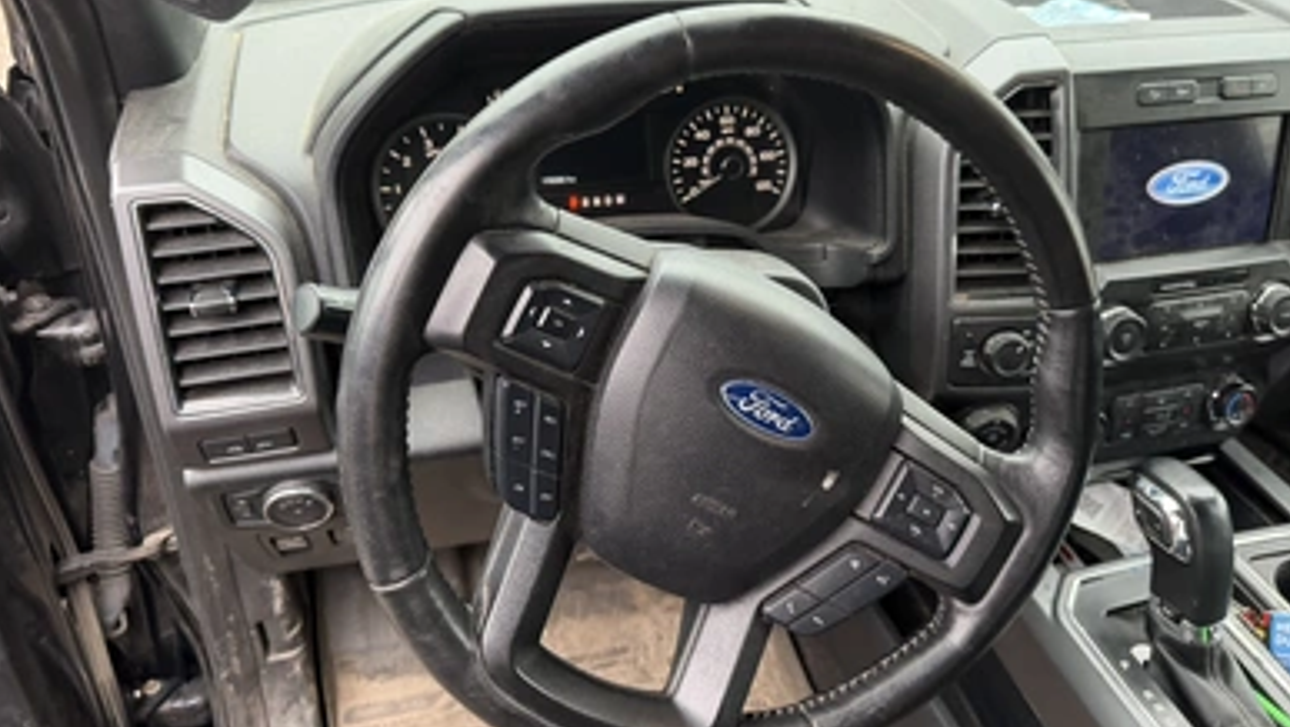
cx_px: 650
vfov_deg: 42.9
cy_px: 333
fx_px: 924
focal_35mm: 27
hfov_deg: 69.8
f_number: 1.78
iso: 200
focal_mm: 6.76
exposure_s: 1/121
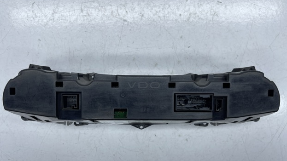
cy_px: 97
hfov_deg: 67.9
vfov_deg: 41.3
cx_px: 141
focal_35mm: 28
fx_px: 213
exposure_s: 1/488
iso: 32
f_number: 1.6
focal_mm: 5.1
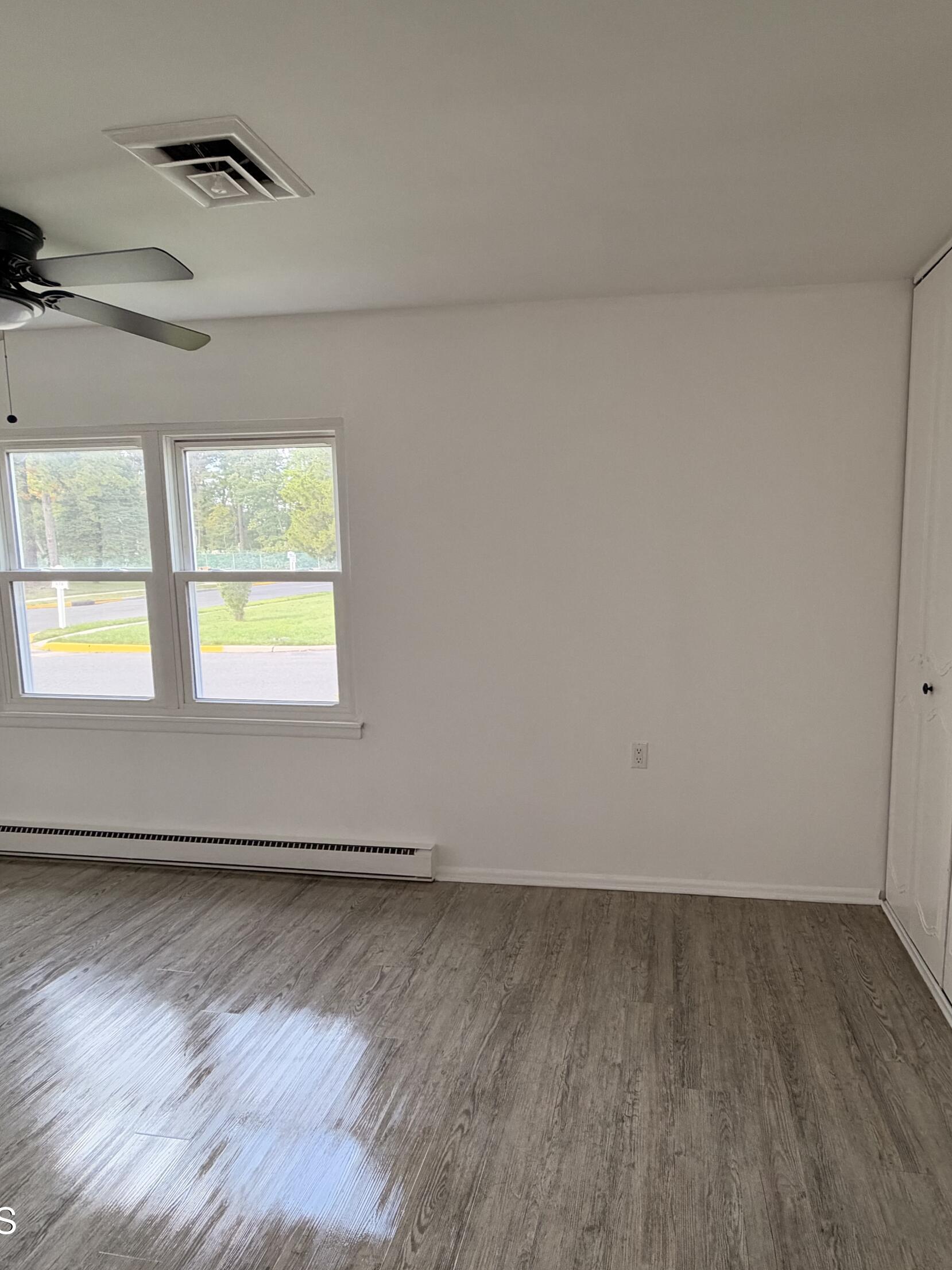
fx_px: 697
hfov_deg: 67.9
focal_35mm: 19
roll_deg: +0.4
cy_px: 634
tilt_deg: -7.1
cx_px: 576
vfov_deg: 84.7
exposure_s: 1/120
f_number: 2.2
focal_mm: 2.22
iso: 200
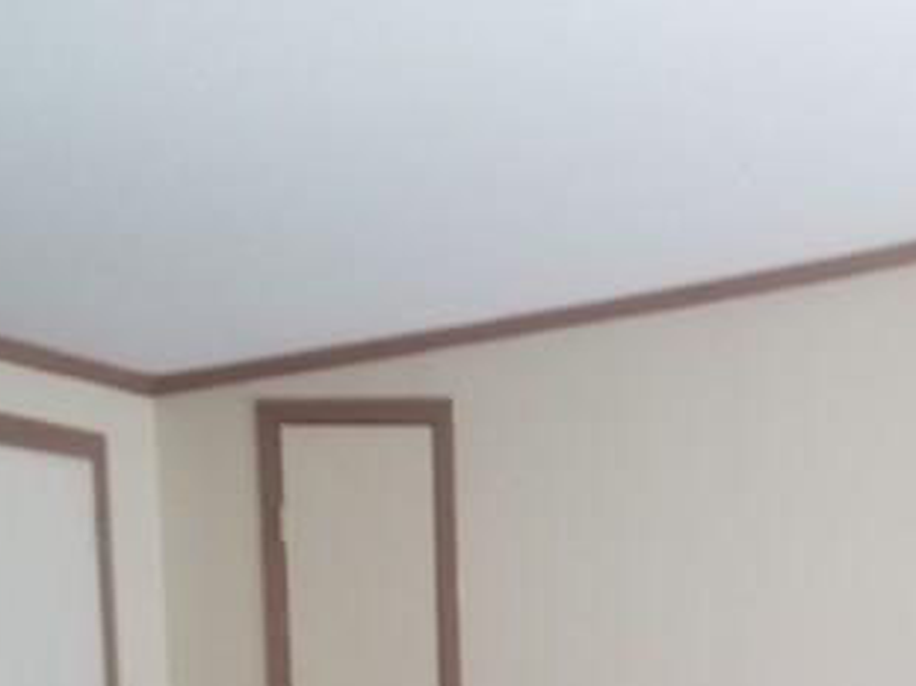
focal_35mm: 86
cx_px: 851
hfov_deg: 22.2
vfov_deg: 15.9
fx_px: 2274
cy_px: 991
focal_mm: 4.2
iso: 64
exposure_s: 1/60
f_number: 1.7
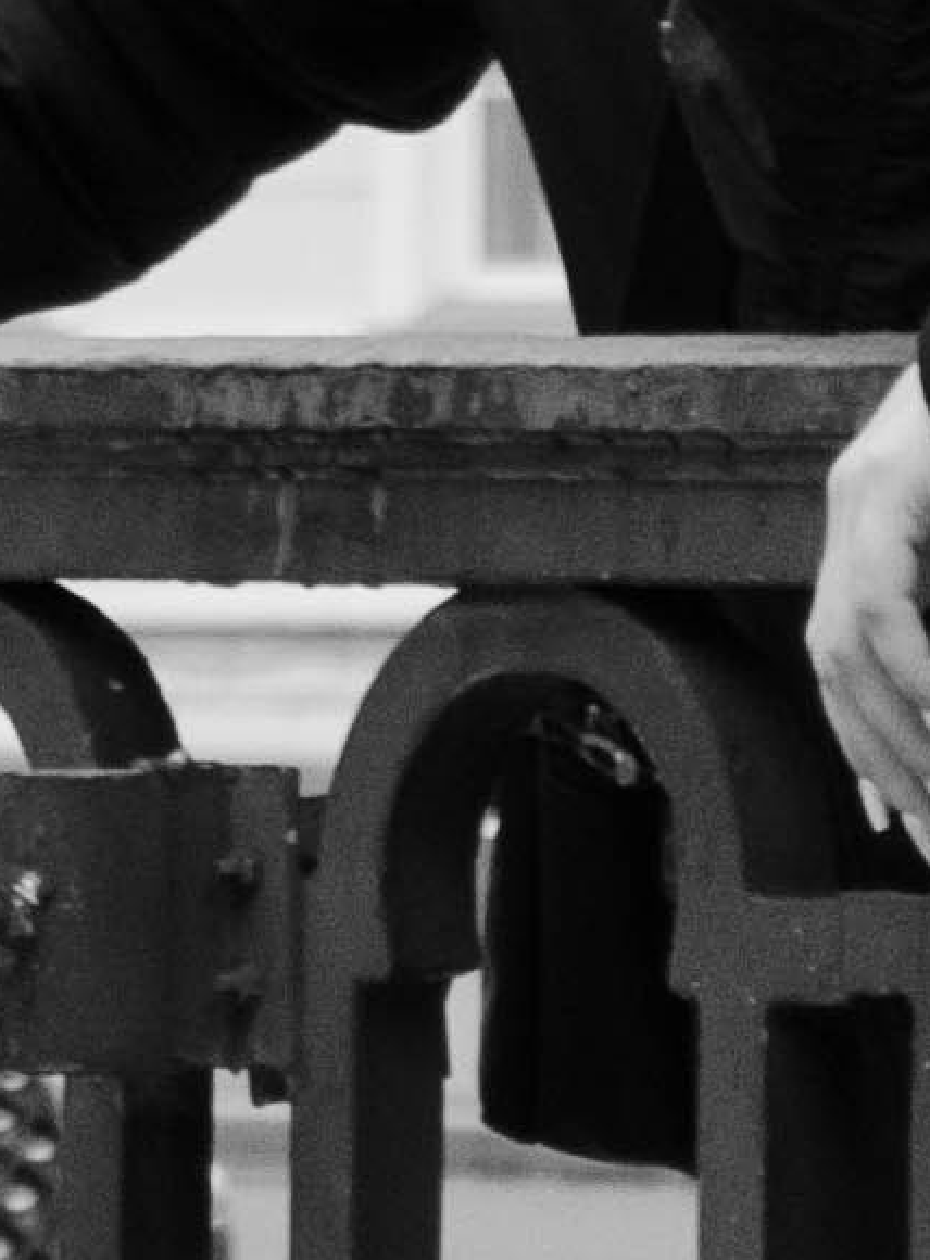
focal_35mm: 677
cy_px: -946
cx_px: -425
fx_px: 24506
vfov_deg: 2.9
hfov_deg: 2.2
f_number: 5.6
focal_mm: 55
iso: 250
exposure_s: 1/125
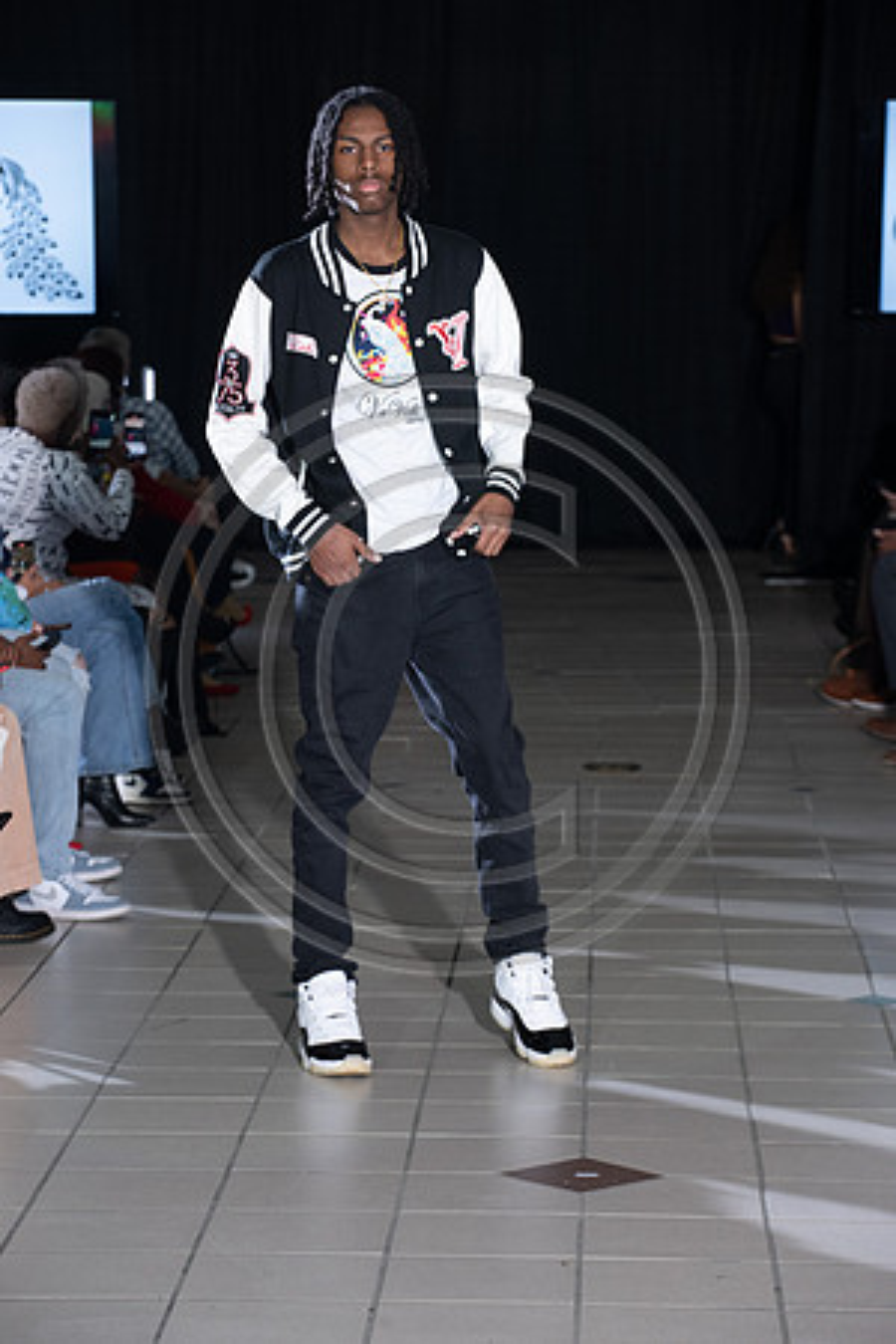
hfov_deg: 11.8
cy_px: 672
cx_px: 448
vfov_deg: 17.6
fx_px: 4330
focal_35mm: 116
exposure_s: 1/160
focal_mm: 116
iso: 1250
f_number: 6.3
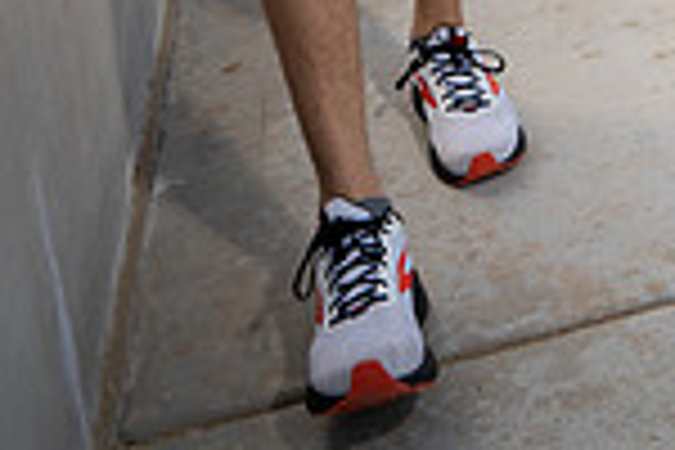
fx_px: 1406
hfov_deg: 26.8
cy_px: -508
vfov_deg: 14.4
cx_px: 450
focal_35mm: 75
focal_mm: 25
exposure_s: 1/250
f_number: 5.6
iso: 100
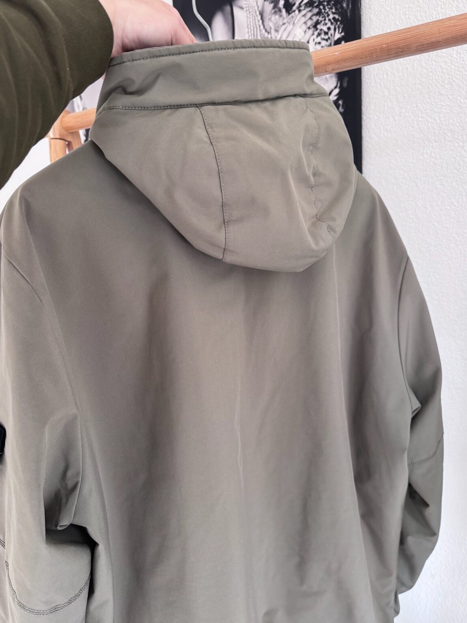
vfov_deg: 69.4
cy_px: 318
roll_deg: +3.8
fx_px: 450
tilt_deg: -12.9
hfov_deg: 54.9
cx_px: 240
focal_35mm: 25
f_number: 1.78
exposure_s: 1/121
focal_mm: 6.76
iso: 160
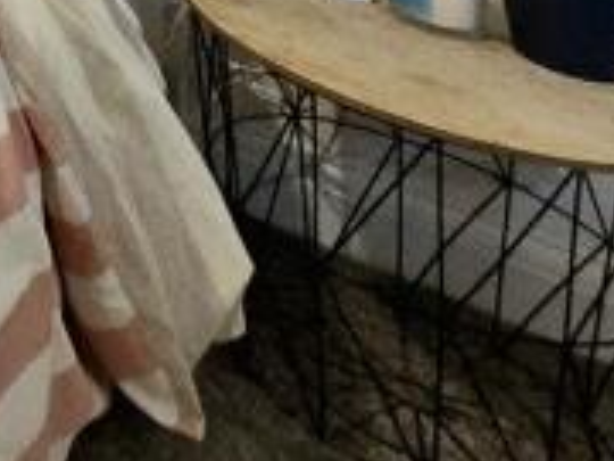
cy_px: -762
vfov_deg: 12.8
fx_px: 1313
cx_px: -890
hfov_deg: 14.7
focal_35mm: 74
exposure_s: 1/60.2
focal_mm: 2.2
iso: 320
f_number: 2.2
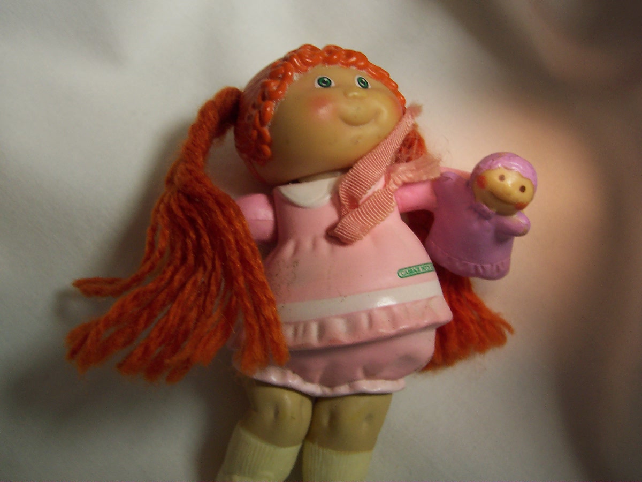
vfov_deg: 38.7
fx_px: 686
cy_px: 241
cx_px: 321
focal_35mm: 37
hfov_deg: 50.1
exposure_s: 1/60
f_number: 2.8
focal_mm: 5.6
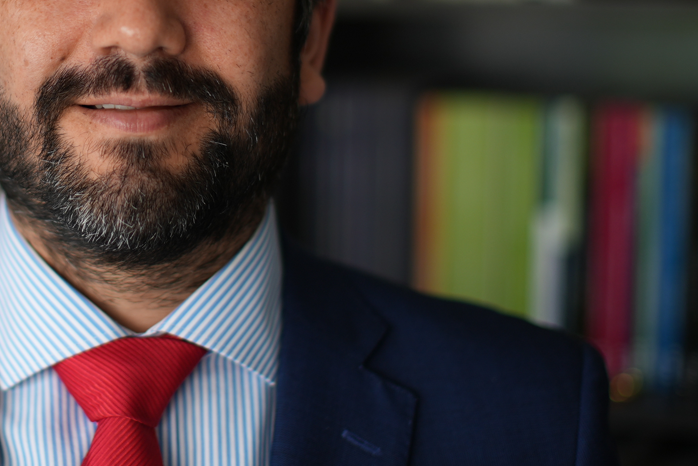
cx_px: 148
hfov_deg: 19.8
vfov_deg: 13.4
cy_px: 88
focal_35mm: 102
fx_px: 1979
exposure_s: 1/160
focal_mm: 50
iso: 250
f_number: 1.4
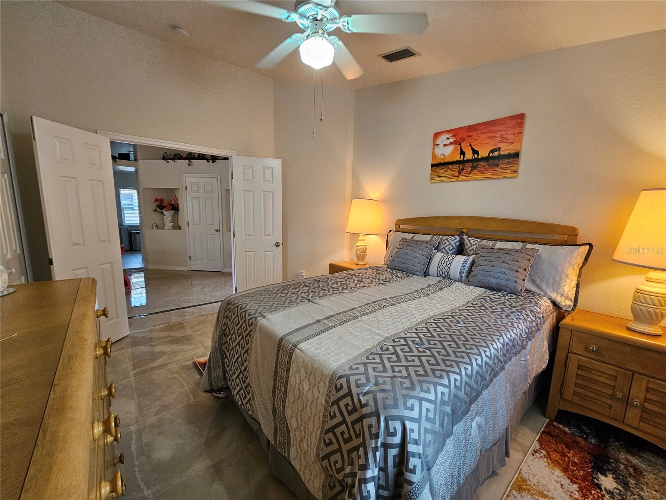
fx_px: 250
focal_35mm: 13
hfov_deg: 106.2
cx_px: 333
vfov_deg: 89.9
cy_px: 250
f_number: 2.2
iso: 200
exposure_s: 1/60
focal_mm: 2.2
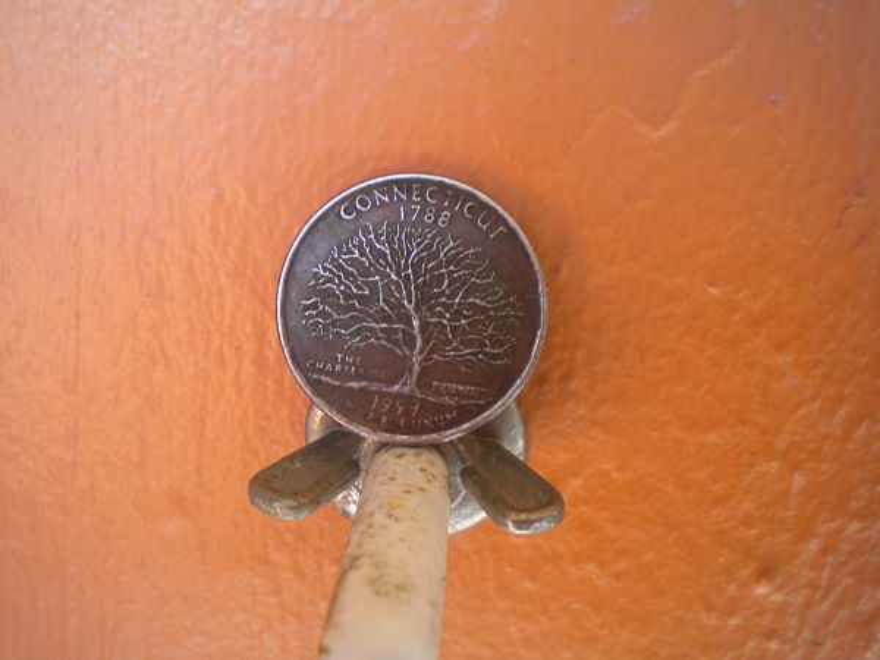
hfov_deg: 45.8
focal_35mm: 41
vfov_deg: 35.1
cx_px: 440
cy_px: 330
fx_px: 1042
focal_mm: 7.4
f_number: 3.5
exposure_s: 1/56
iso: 84
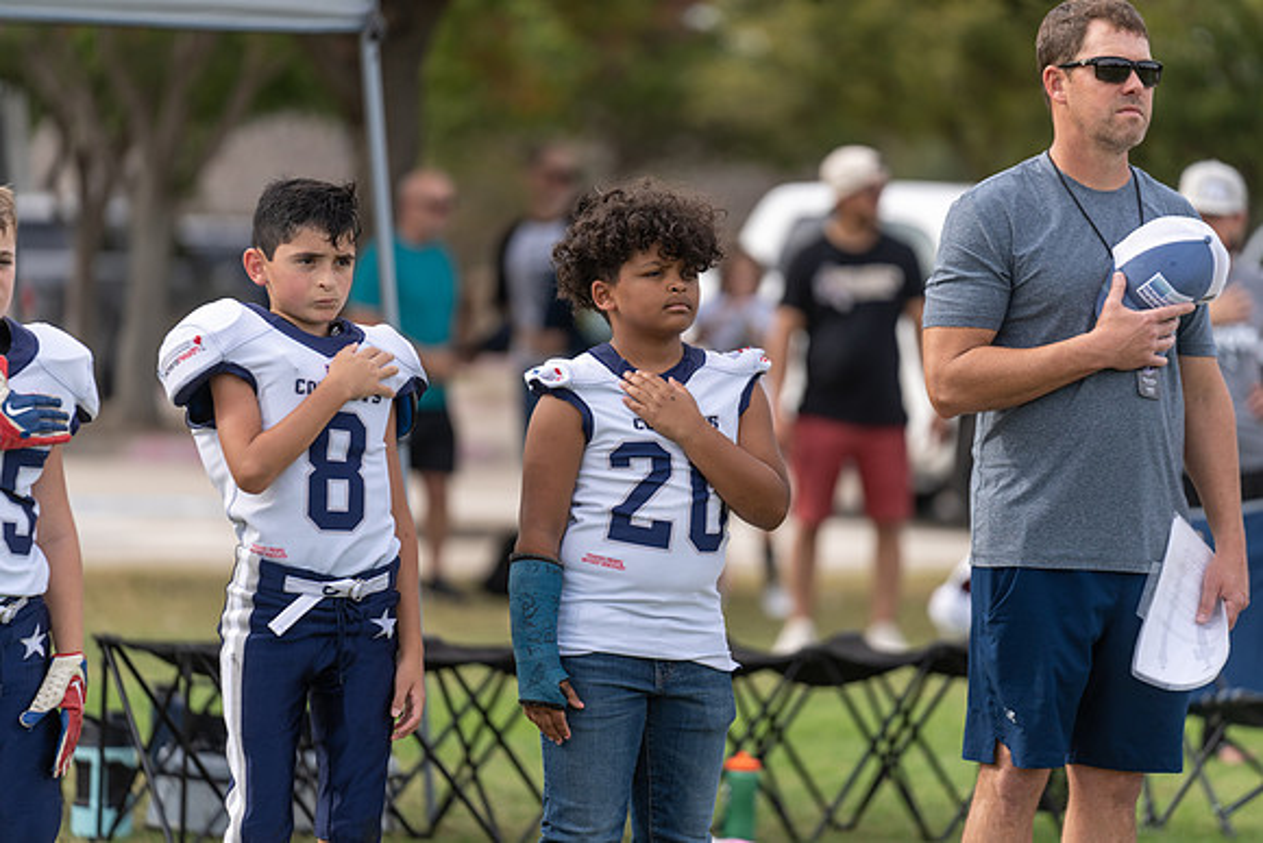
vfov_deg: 6.9
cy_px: 422
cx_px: 632
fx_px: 7018
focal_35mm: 200
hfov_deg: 10.3
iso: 160
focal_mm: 200
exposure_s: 1/1250
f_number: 2.8
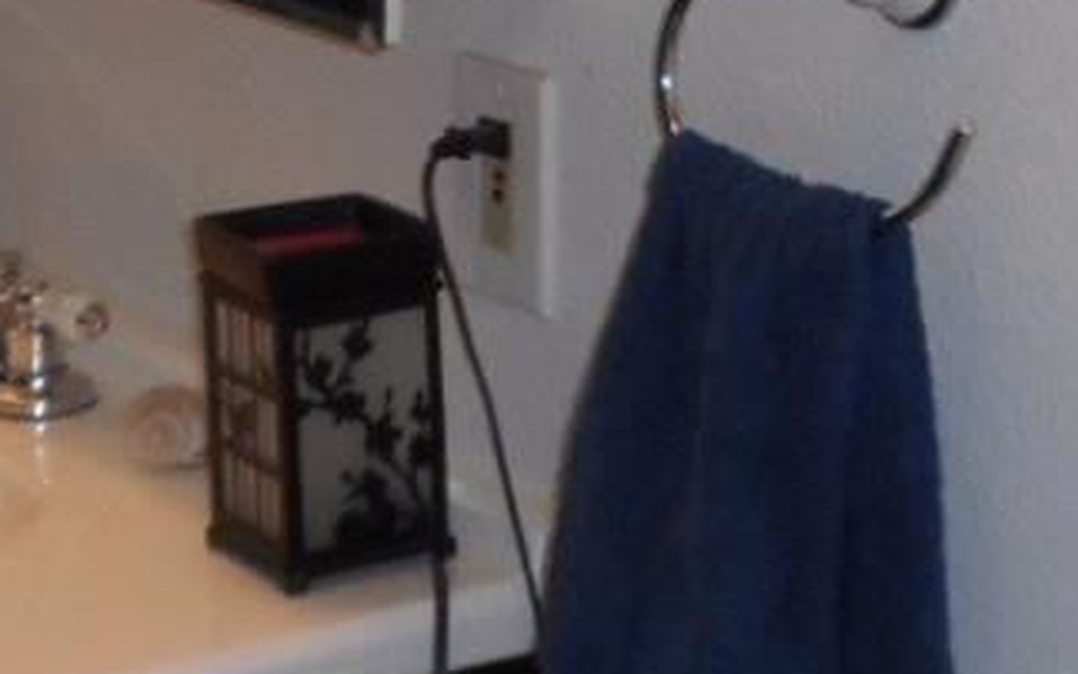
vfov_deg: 10.3
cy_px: -309
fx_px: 3614
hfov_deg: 16.9
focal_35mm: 123
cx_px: 731
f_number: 3.7
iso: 200
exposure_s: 1/25
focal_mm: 4.5
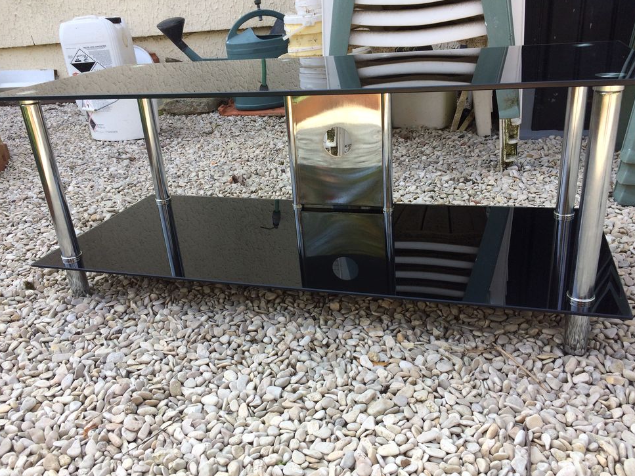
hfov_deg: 60.0
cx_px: 319
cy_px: 238
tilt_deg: -23.1
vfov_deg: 46.8
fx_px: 550
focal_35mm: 30
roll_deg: +6.4
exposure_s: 1/394
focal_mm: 4.15
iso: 32
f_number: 2.2
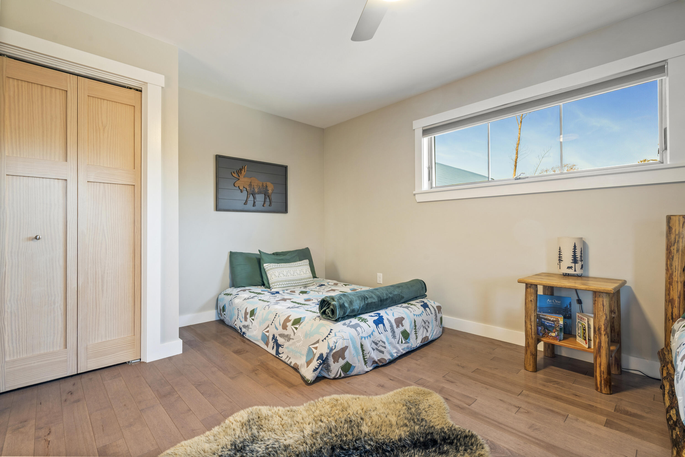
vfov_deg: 73.7
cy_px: 228
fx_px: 304
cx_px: 342
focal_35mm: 16
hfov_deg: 96.7
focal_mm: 16
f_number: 9
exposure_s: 10
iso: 50
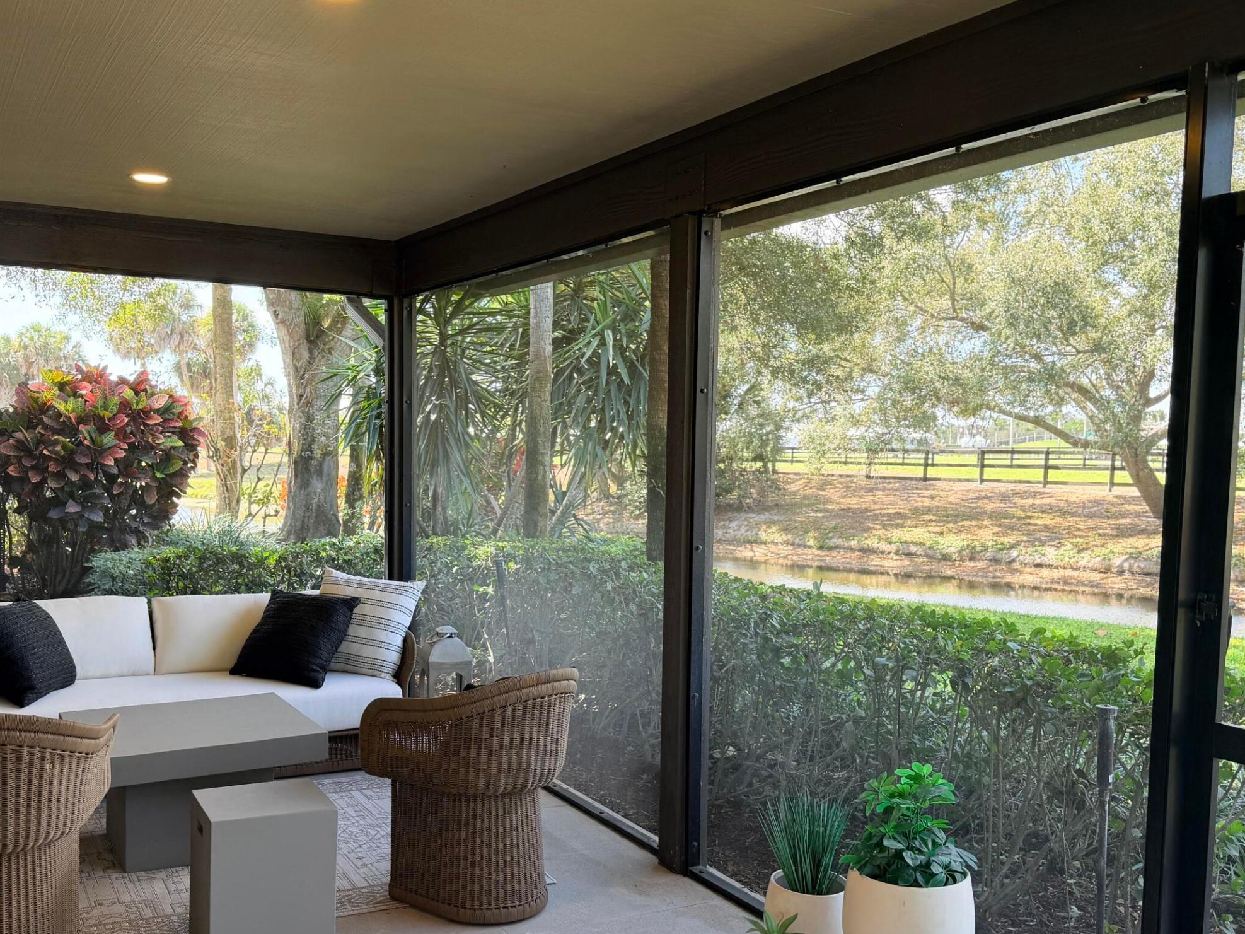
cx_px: 610
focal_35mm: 35
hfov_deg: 52.6
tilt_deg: -3.2
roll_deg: -1.4
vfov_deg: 40.6
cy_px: 542
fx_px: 1259
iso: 80
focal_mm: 6.76
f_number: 1.78
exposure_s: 1/180
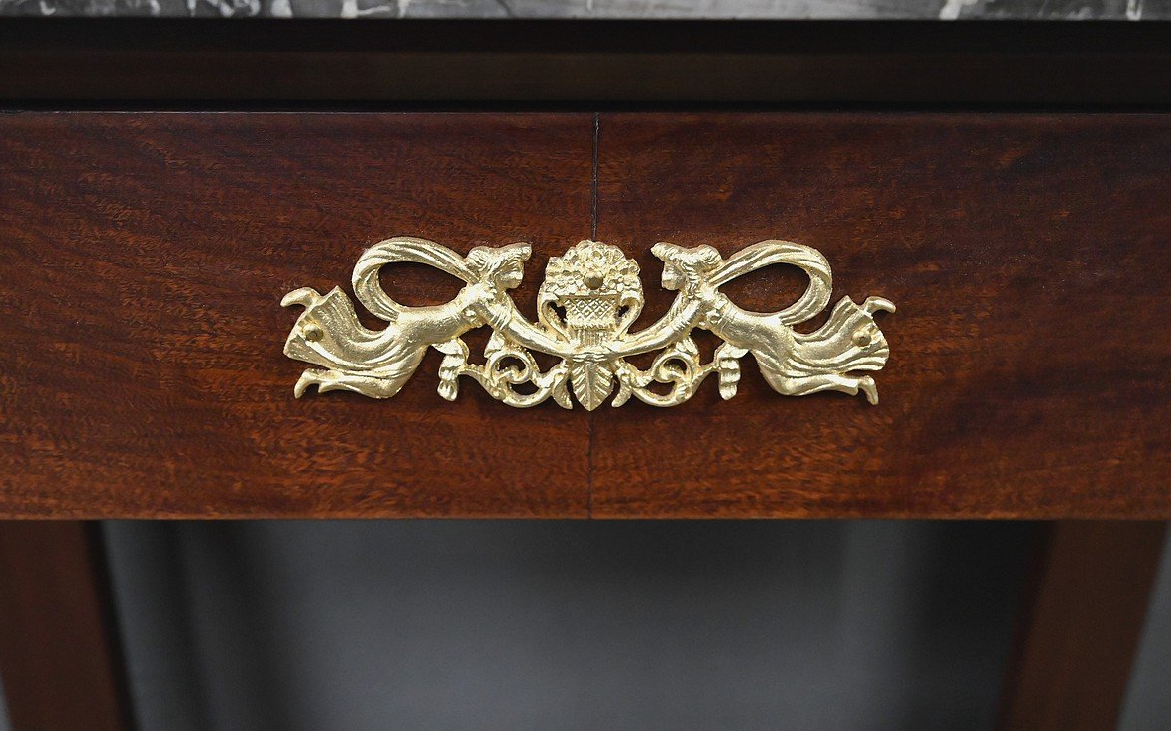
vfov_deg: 41.1
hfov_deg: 62.0
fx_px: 974
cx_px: 588
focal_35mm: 31
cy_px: 349
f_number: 5.6
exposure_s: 1/125
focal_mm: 29.5
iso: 5000
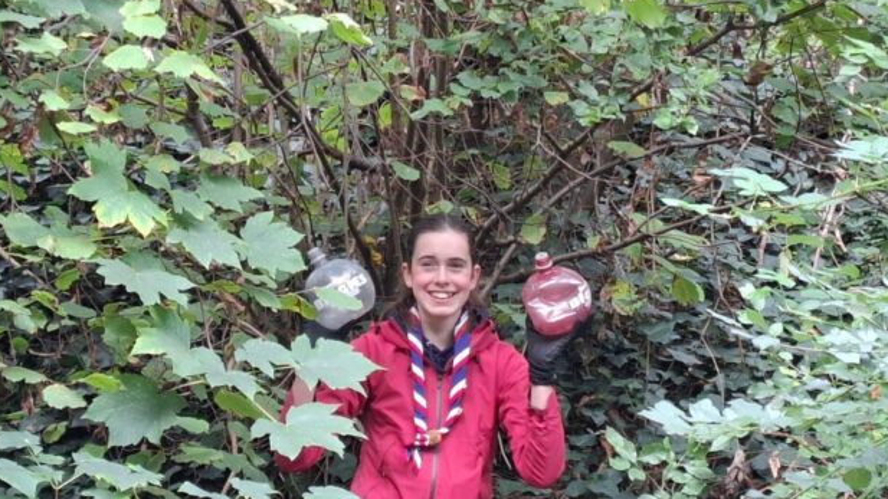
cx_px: 430
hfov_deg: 71.9
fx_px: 612
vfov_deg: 43.6
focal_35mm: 26
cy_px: 339
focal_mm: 5.54
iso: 50
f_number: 1.8
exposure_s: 1/100
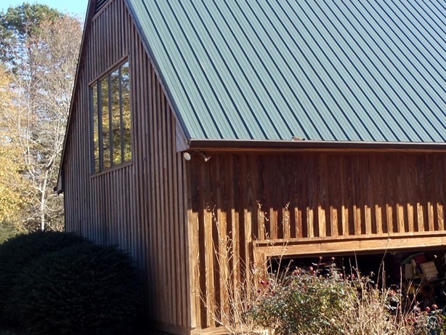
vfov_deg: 24.4
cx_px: 325
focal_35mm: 60
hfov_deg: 31.7
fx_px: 773
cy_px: 154
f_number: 5
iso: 80
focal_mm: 6.53
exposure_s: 1/100
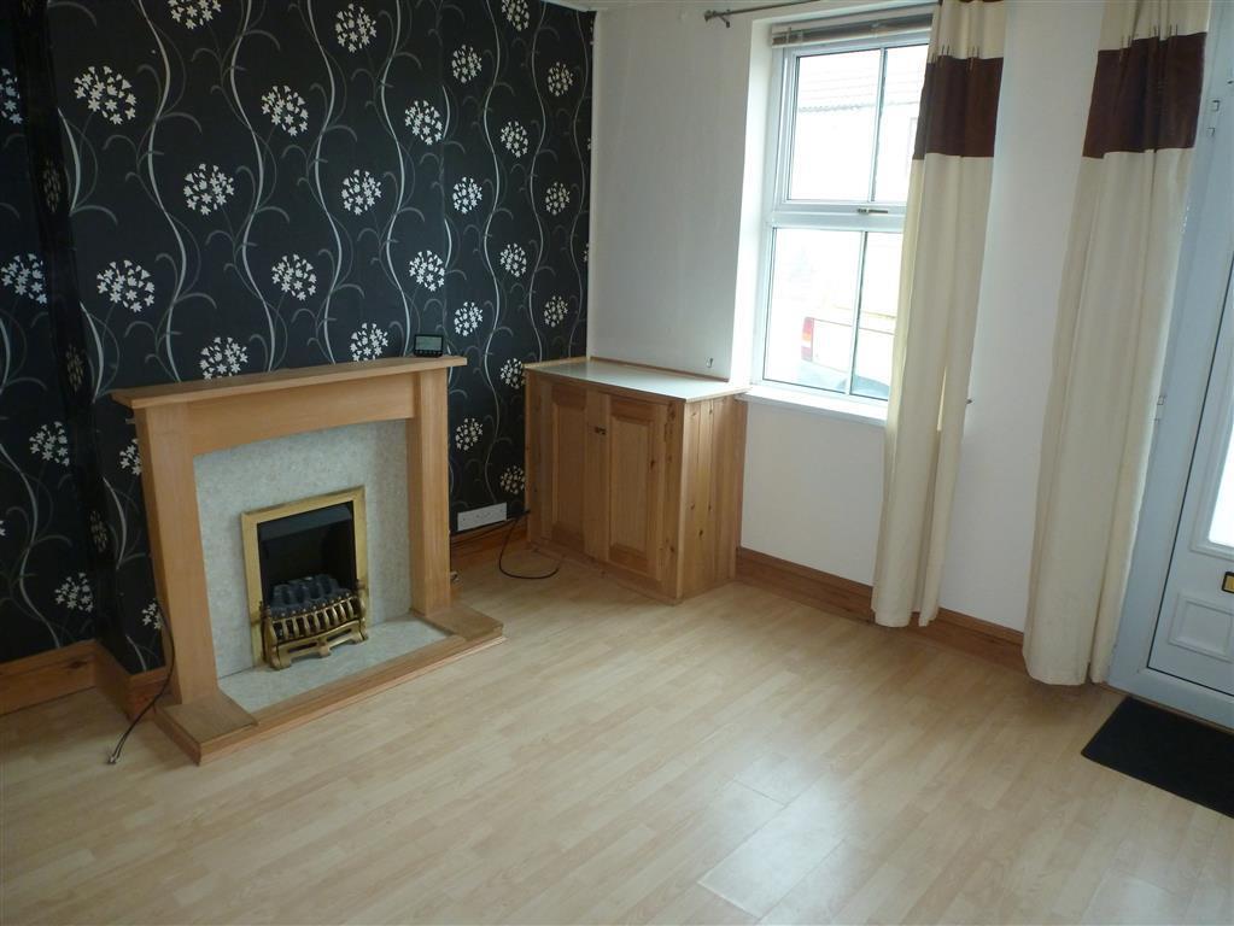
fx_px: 856
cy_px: 463
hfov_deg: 71.6
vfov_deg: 56.8
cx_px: 617
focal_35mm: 24
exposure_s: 1/60
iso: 250
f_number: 3.3
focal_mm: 4.3
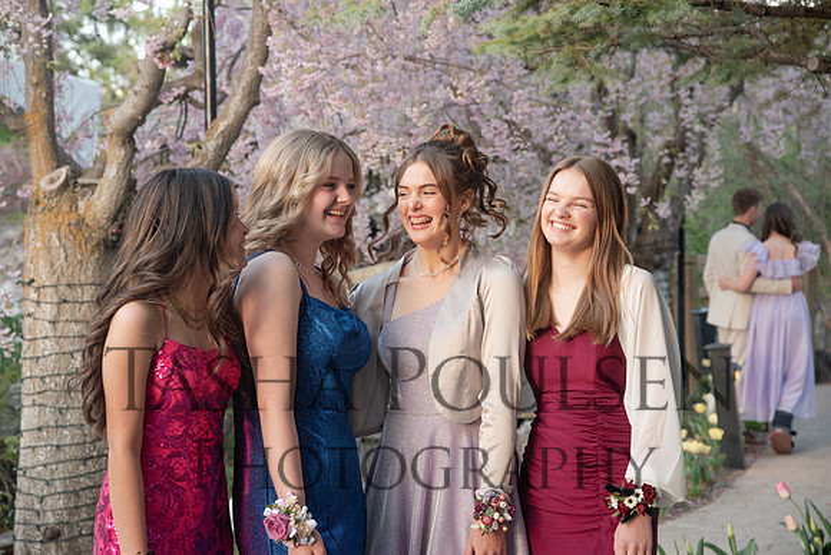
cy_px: 278
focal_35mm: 78
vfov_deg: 17.5
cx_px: 416
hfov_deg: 26.0
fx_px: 1801
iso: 800
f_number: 5.6
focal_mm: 78
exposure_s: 1/125
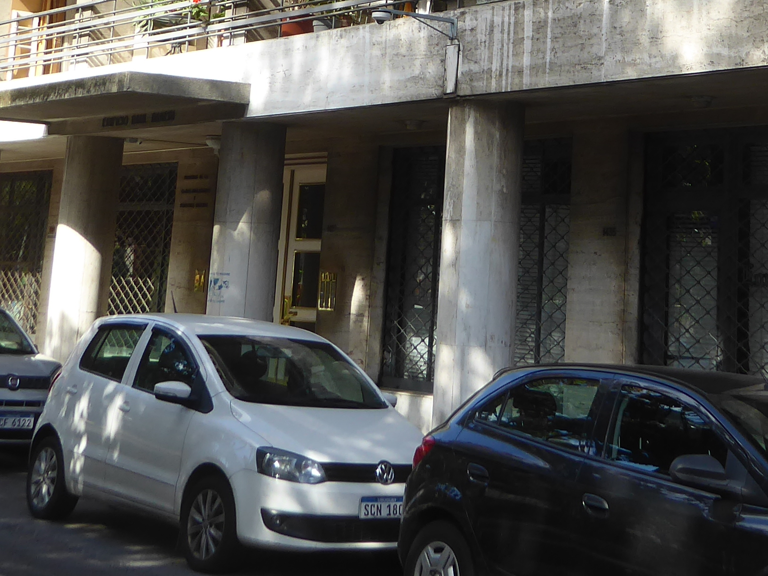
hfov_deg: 24.5
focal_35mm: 79
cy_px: -113
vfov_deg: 17.8
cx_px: 561
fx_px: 1753
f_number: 3.5
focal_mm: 5.4
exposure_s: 1/200
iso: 80
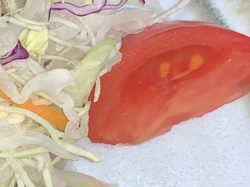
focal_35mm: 123
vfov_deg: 11.7
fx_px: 888
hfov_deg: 15.4
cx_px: -49
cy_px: 240
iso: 25
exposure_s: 1/36
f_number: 1.8
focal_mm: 4.25
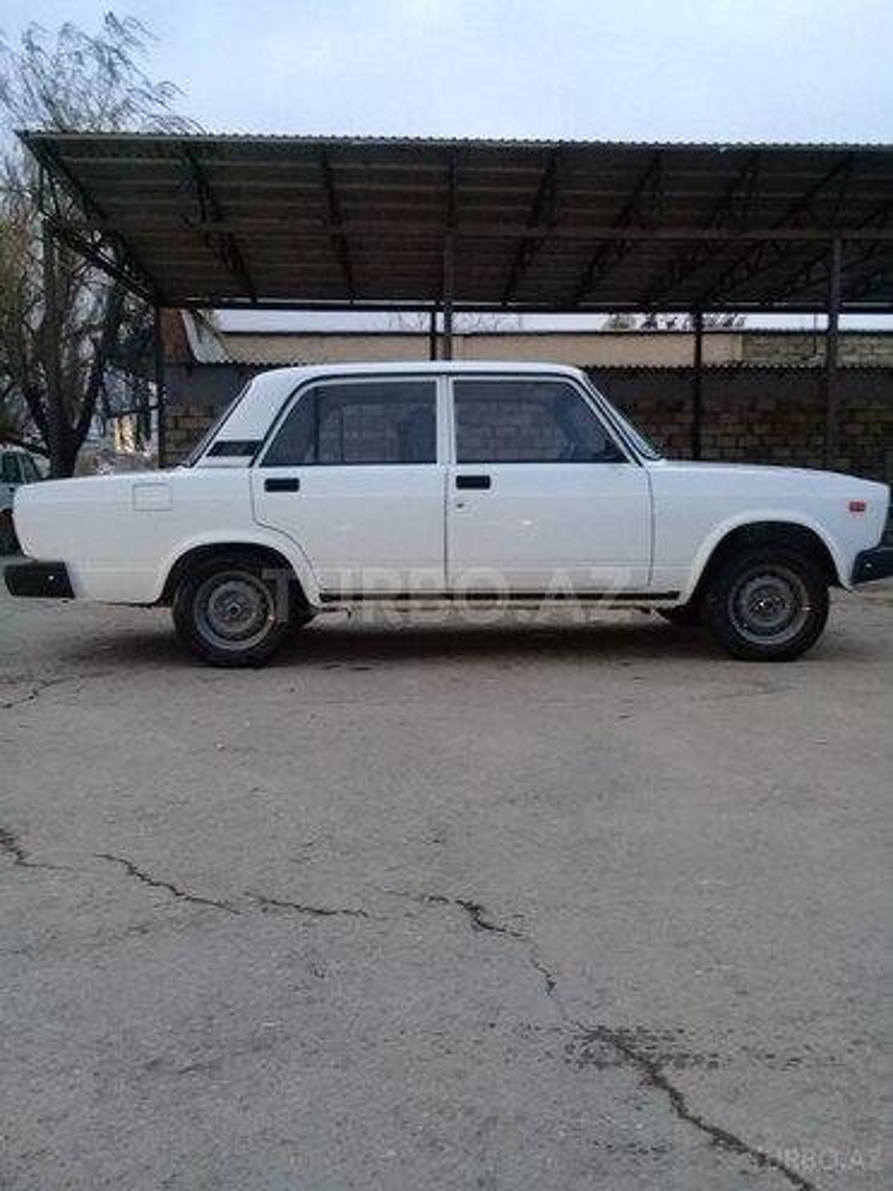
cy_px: 596
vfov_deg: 58.4
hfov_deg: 45.4
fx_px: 1066
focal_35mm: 31
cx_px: 446
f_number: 2.2
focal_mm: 3.3
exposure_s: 1/17
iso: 200
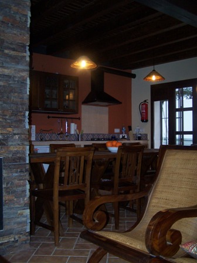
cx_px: 98
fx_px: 288
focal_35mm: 38
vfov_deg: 49.0
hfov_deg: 37.7
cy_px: 132
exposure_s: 1/60
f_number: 2.8
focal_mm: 6.3
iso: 140
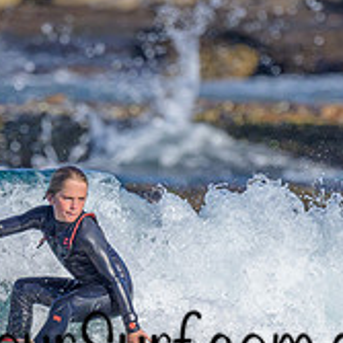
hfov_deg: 0.5
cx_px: 186
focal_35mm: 3233
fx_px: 36243
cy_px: 283
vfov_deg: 0.5
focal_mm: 800
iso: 250
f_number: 6.3
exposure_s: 1/2000
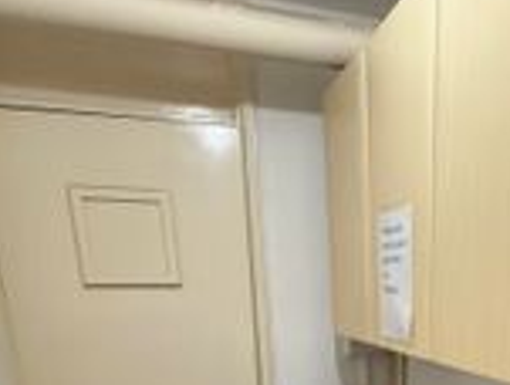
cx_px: 399
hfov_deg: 47.6
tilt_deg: -17.1
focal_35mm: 37
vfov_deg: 32.6
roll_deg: +0.8
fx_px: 546
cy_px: 453
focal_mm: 2.22
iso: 320
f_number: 2.2
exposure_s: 1/100
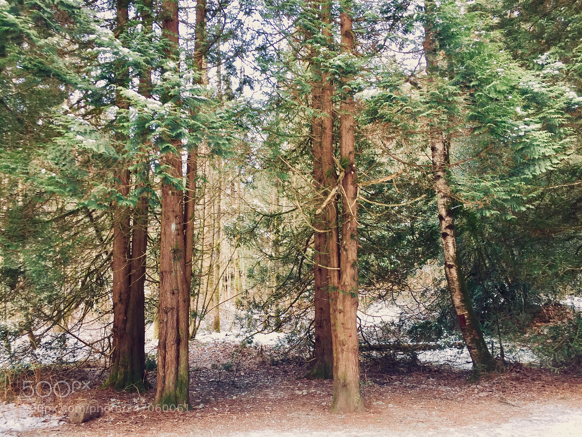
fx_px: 488
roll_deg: +1.7
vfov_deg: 48.2
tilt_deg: +11.3
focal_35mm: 29
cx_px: 291
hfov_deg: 61.7
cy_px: 218
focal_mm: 4.15
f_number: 2.2
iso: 32
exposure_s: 1/60
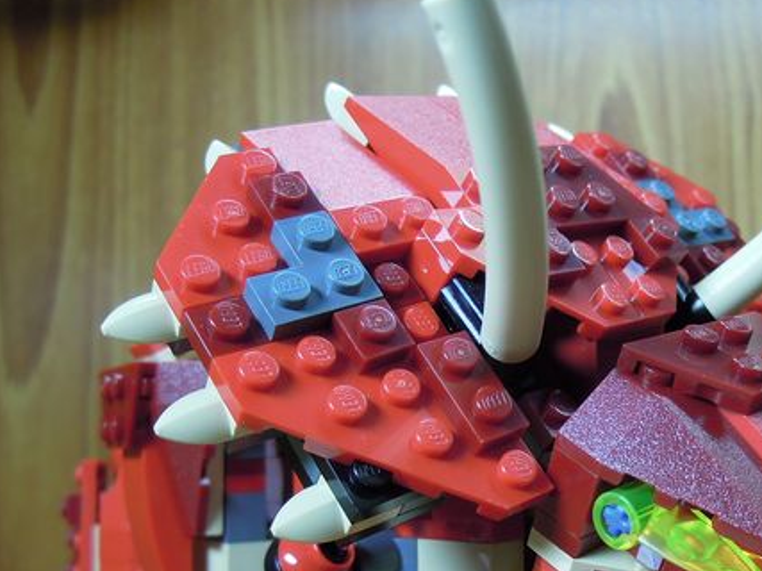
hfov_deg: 41.6
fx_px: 990
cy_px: 409
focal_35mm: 45
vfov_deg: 31.7
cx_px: 503
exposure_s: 1/125
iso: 160
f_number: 1.8
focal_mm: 4.3
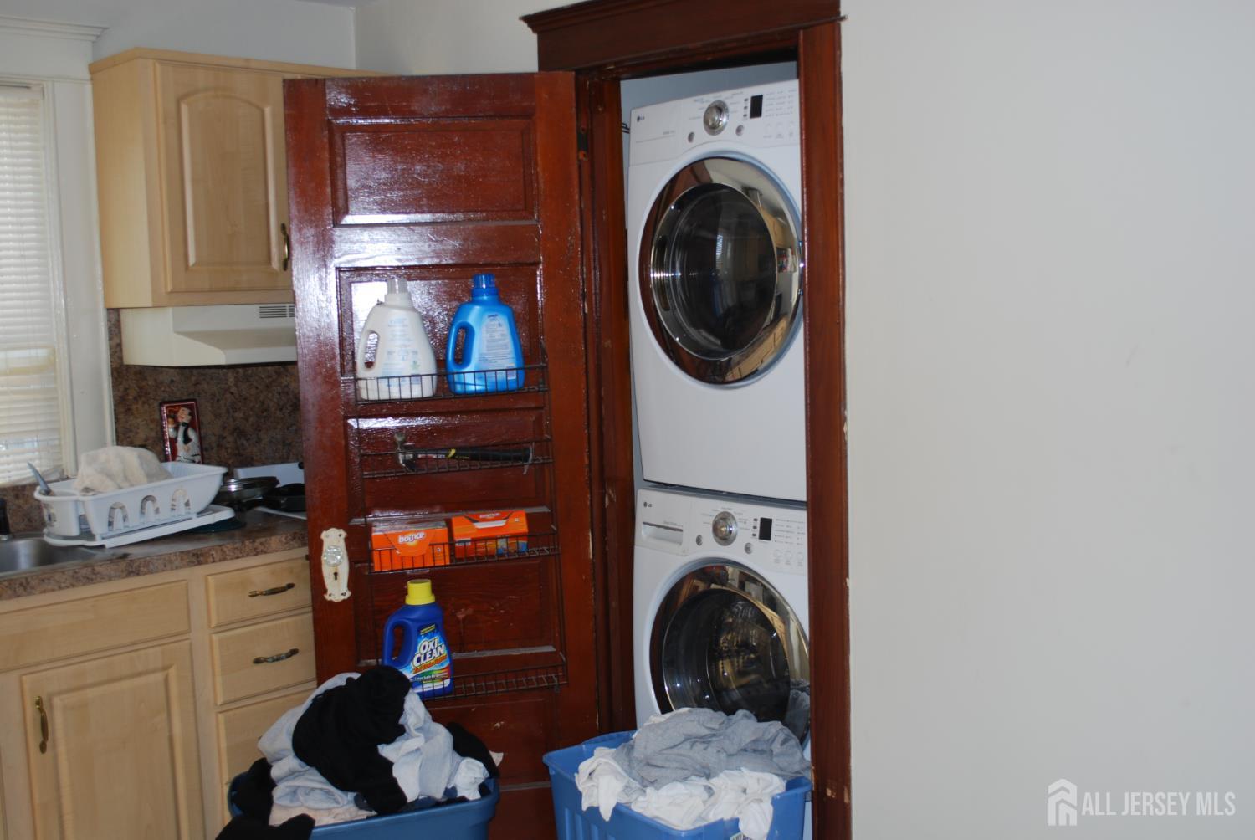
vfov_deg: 37.0
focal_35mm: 36
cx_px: 628
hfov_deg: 53.1
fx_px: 1256
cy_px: 420
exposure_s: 1/60
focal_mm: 24
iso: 200
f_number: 4.2
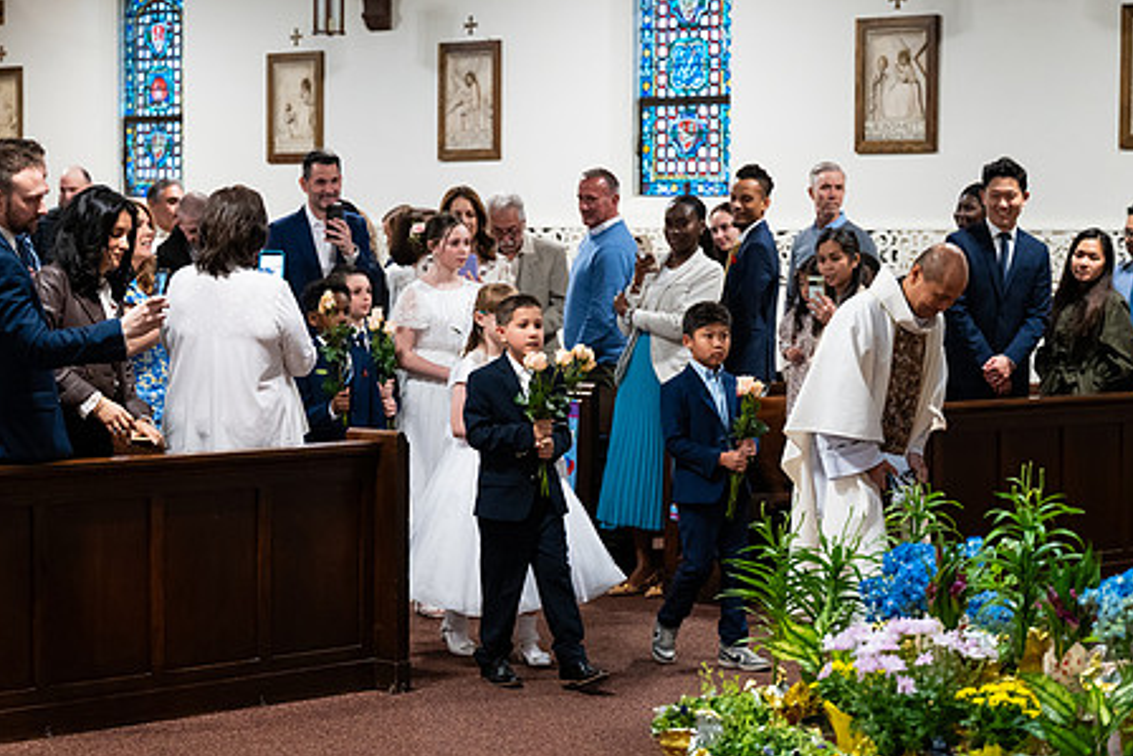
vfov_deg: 14.6
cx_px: 544
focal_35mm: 94
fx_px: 2959
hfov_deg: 21.7
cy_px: 401
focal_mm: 72
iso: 3200
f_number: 3.2
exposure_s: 1/160
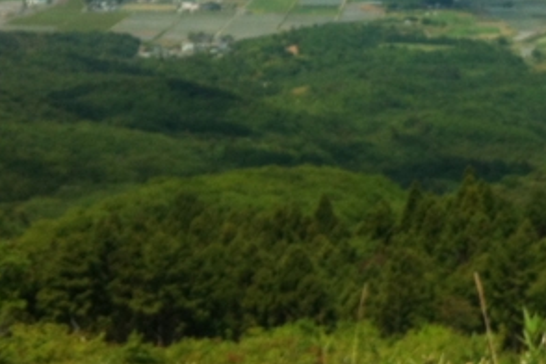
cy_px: -82
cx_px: 425
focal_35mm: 99
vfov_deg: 13.4
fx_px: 1501
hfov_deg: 20.4
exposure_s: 1/2155
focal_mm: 3.85
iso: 80
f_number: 2.8
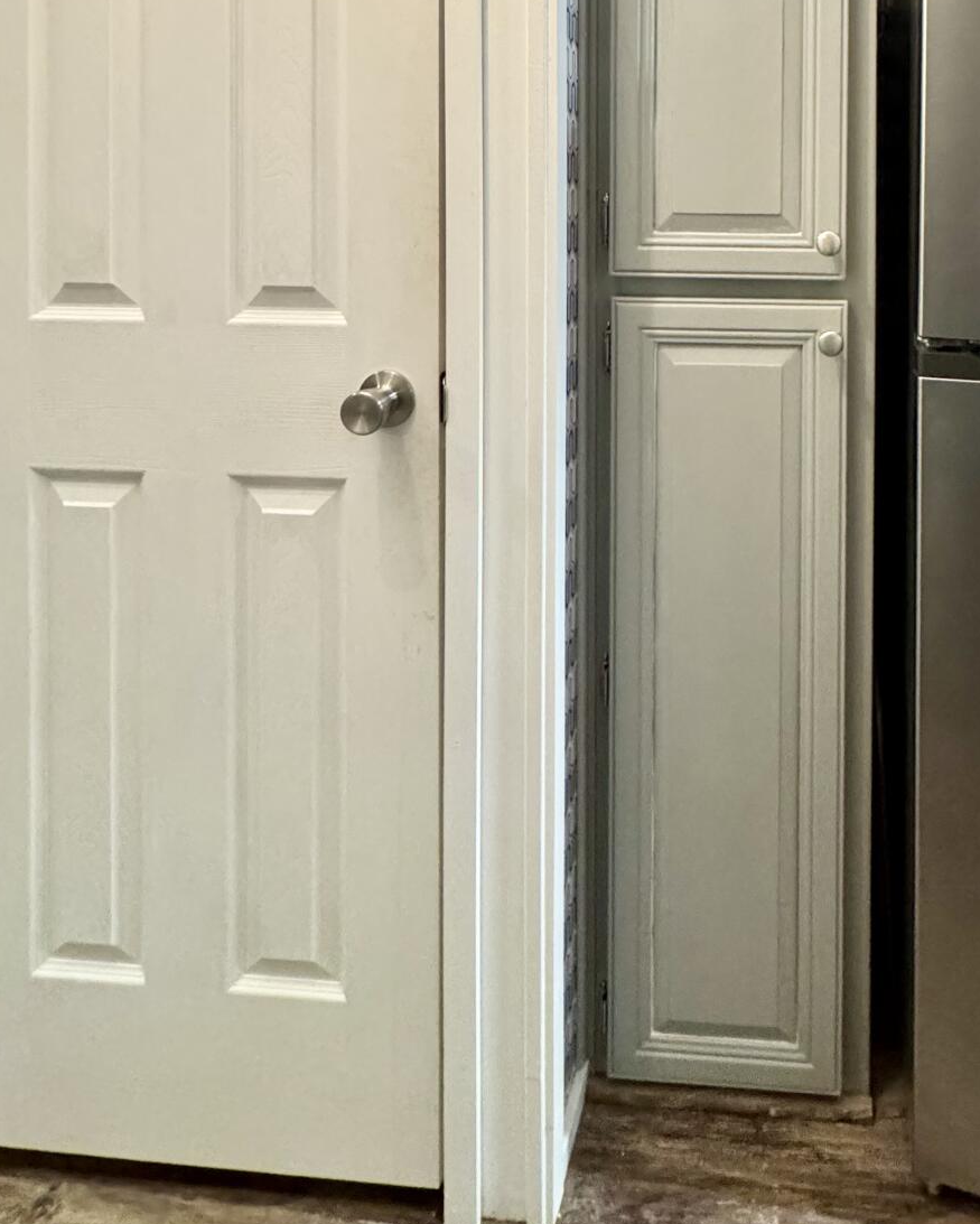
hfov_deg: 53.7
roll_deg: +0.2
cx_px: 756
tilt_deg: -1.2
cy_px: 191
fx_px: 906
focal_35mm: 25
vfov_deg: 60.7
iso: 800
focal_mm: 2.22
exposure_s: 1/60
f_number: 2.2
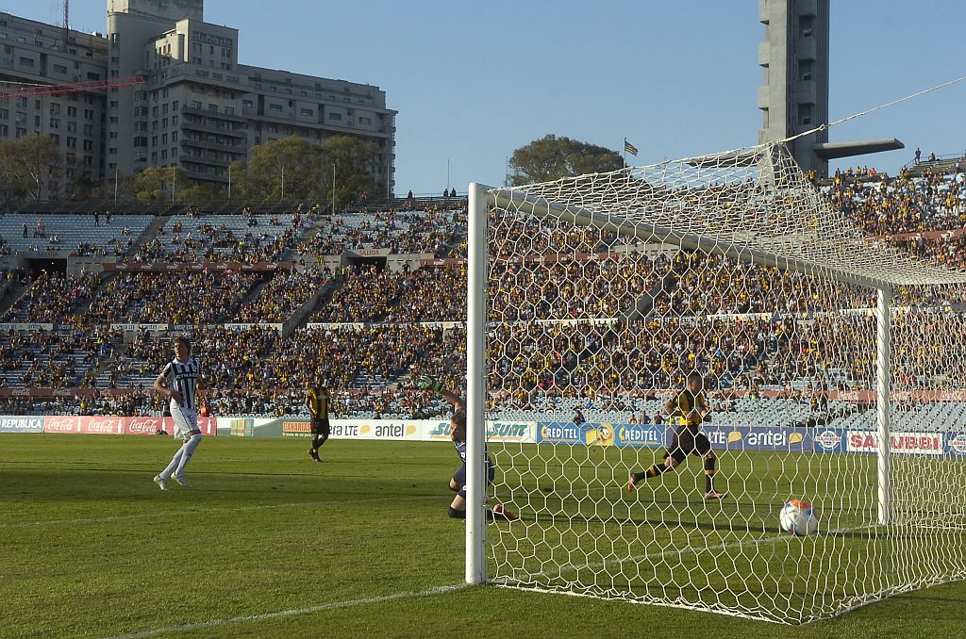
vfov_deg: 25.6
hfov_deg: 37.9
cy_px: 320
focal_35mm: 52
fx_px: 1406
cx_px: 483
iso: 400
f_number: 6.7
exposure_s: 1/640
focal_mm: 35
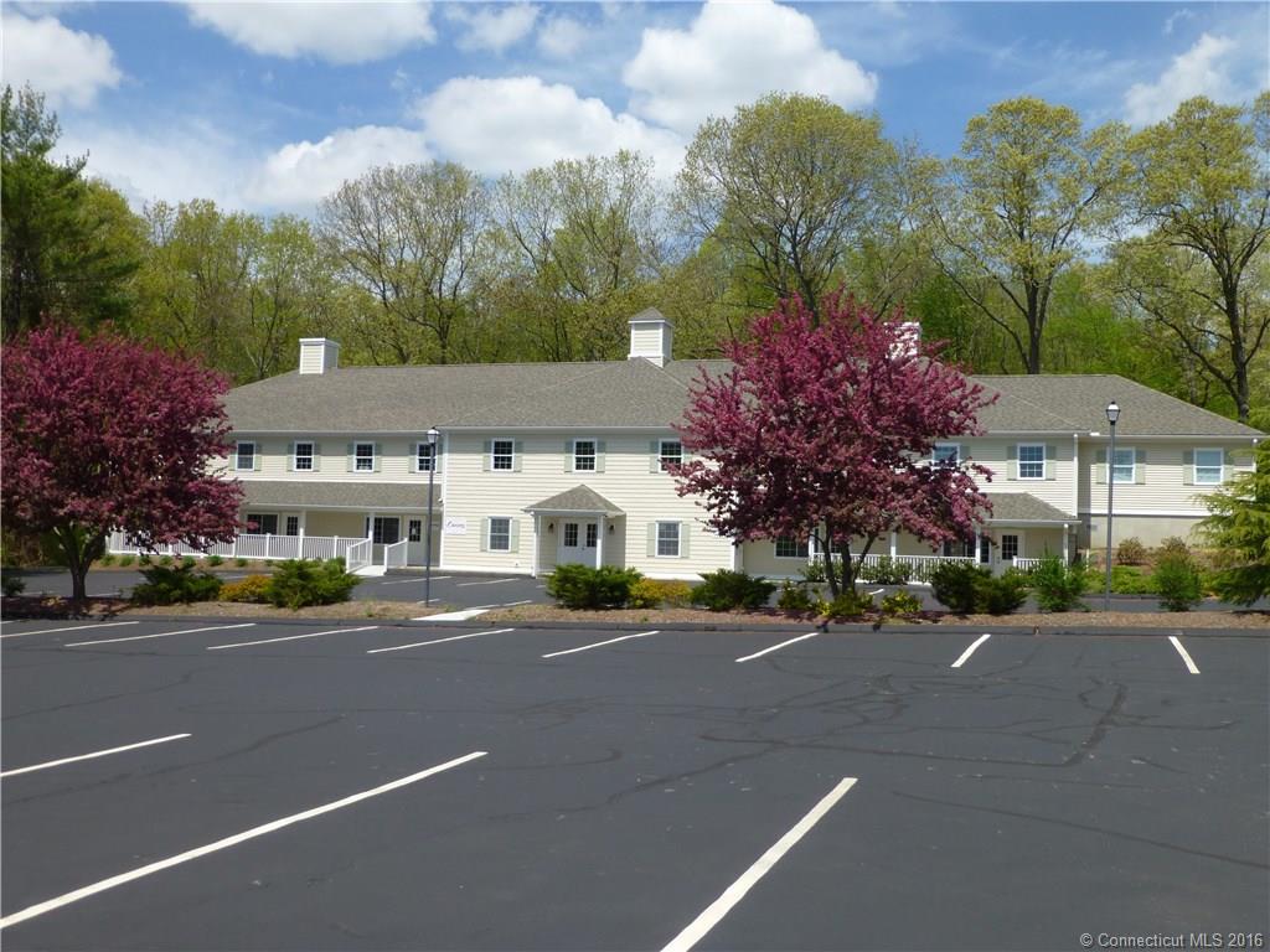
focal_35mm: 34
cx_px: 635
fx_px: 1247
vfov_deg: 41.8
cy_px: 476
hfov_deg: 54.0
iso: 100
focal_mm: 6.1
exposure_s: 1/1000
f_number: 3.7
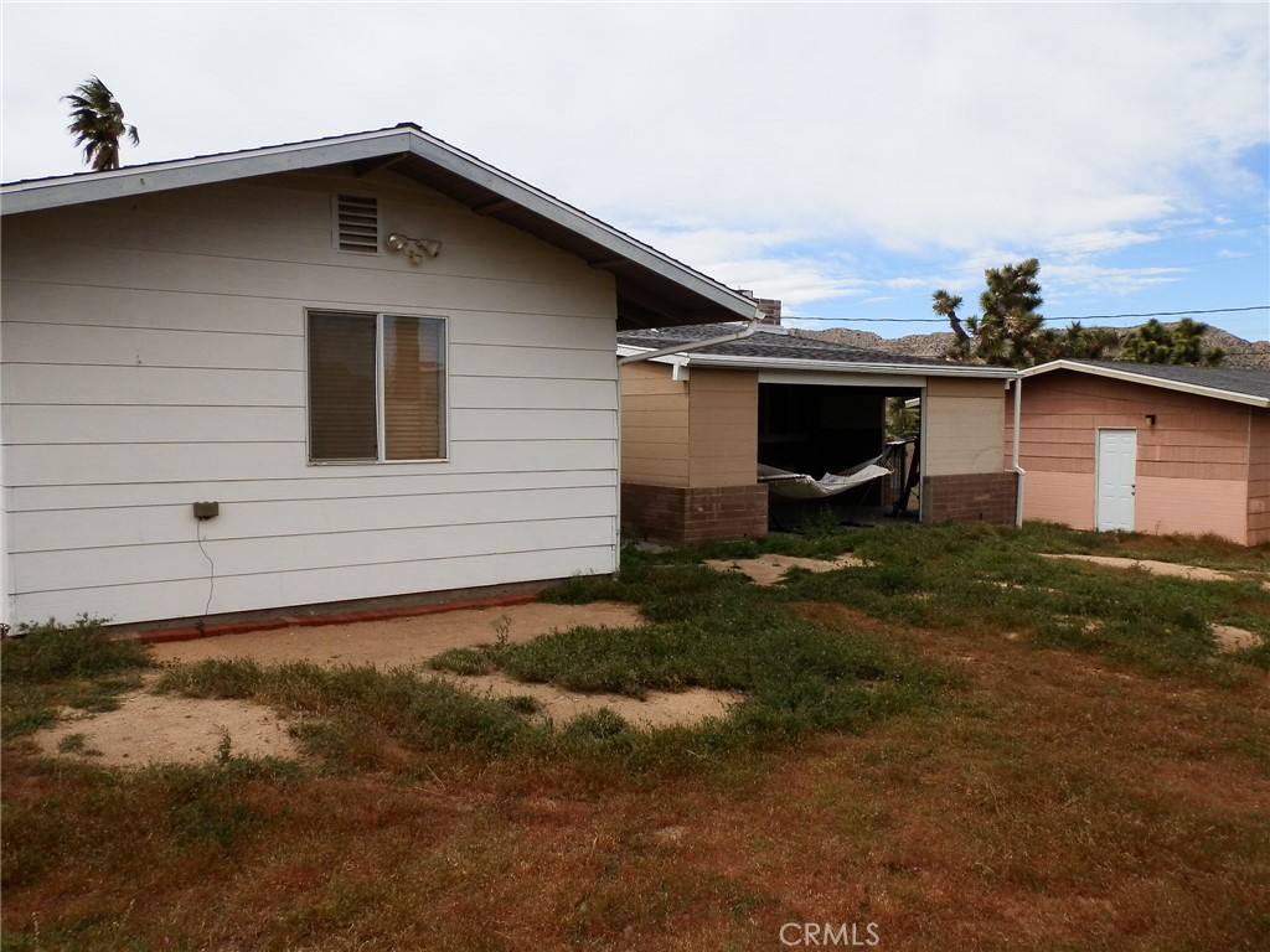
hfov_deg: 63.4
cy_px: 476
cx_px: 635
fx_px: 1027
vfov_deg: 49.7
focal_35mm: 28
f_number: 9.3
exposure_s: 1/160
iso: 64
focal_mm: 5
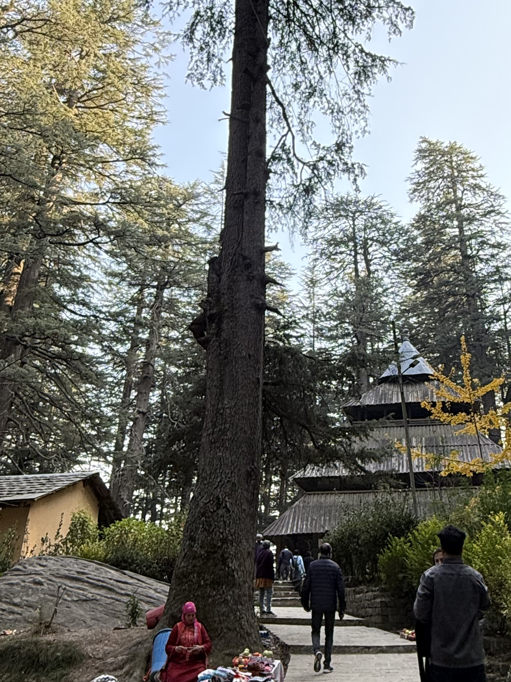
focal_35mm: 36
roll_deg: -1.5
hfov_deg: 39.6
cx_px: 295
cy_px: 227
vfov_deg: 50.4
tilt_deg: +31.9
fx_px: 709
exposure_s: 1/99
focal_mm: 2.22
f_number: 2.2
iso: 125
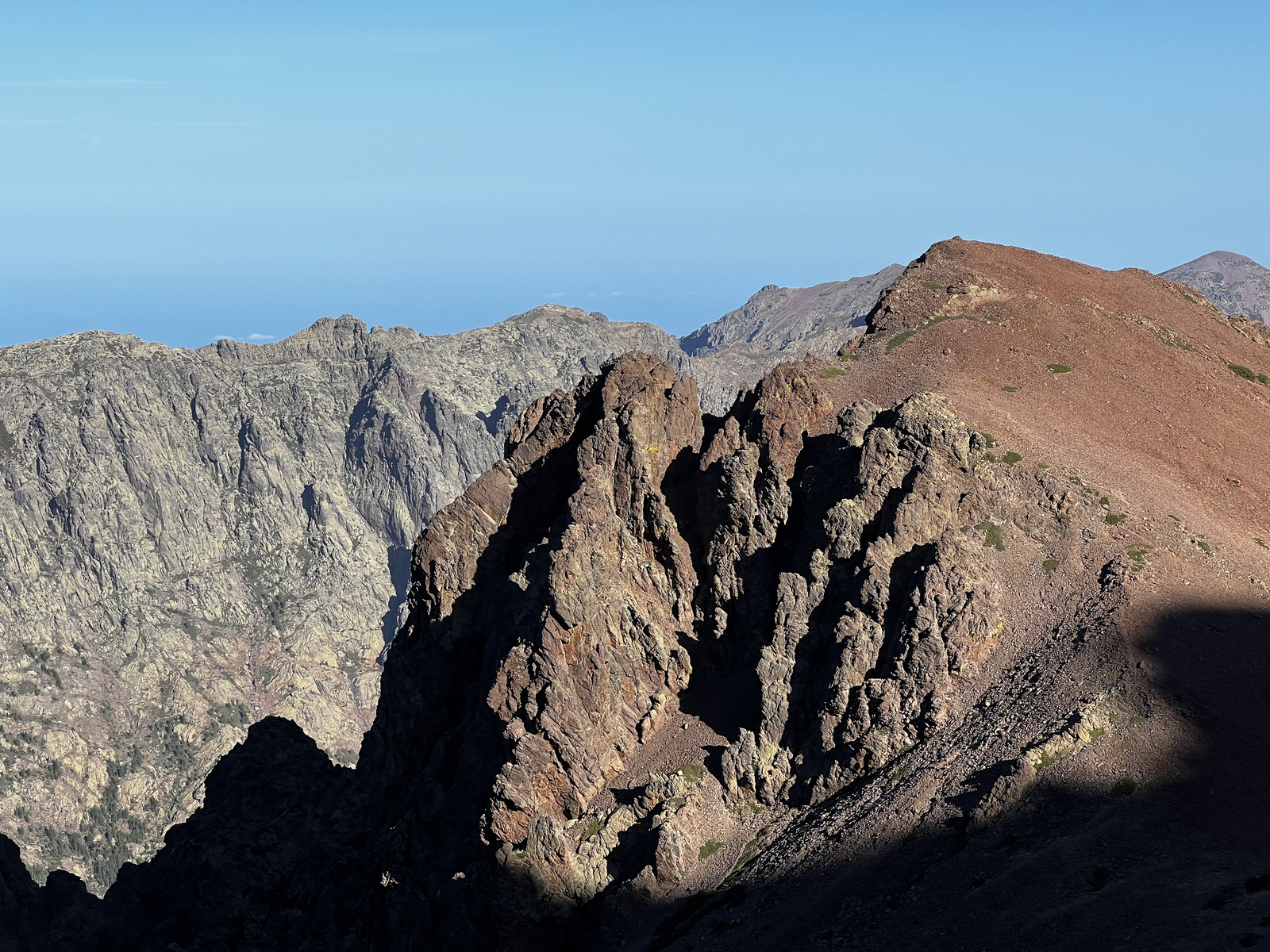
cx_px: 635
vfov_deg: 19.1
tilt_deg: -5.7
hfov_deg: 25.3
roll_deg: +0.5
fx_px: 2825
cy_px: 476
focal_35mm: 77
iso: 32
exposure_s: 1/847
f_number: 2.8
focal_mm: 9
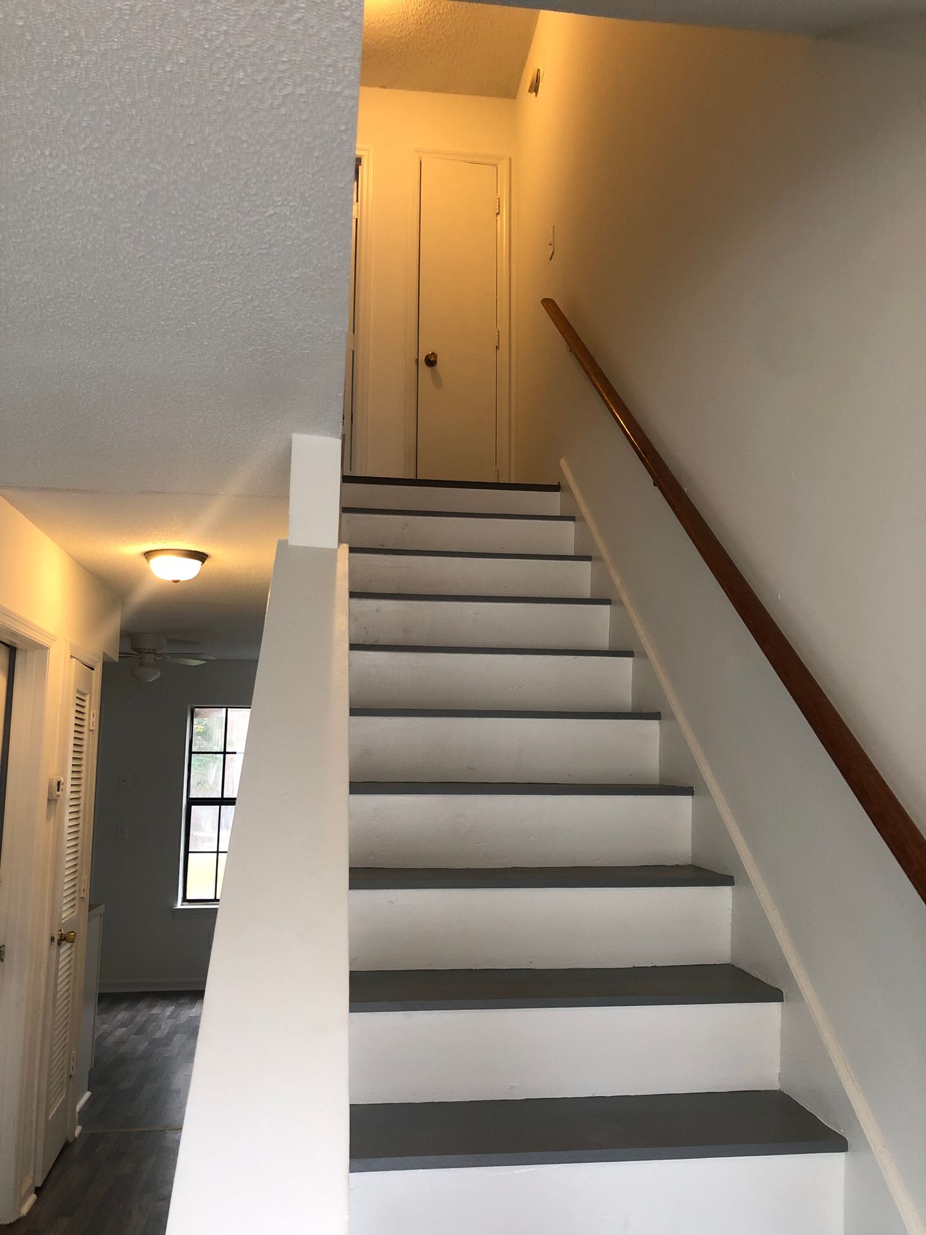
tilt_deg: +9.3
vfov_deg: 63.4
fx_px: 999
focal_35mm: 28
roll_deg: -1.2
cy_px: 618
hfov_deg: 49.7
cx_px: 463
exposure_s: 1/30
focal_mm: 4
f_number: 1.8
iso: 40
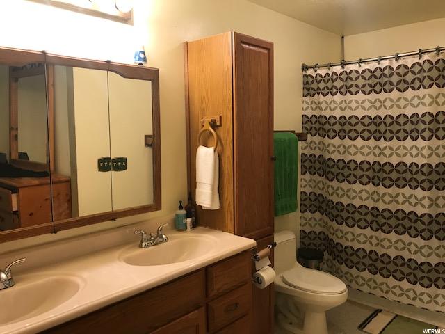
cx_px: 222
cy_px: 167
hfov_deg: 63.4
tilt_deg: -4.3
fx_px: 360
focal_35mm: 28
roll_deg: +0.6
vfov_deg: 49.7
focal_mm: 3.99
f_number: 1.8
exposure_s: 1/24
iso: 40
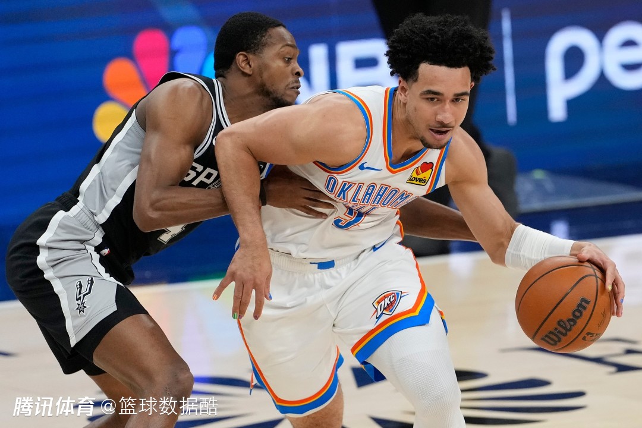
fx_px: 5350
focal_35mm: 300
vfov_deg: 4.6
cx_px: 321
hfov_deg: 6.9
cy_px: 214
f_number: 2.8
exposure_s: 1/2000
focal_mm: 300
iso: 3200
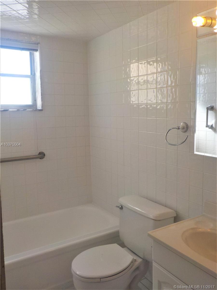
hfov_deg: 46.8
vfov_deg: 60.0
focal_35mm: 30
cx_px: 108
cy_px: 145
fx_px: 251
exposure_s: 1/250
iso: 125
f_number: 3.3
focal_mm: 4.1
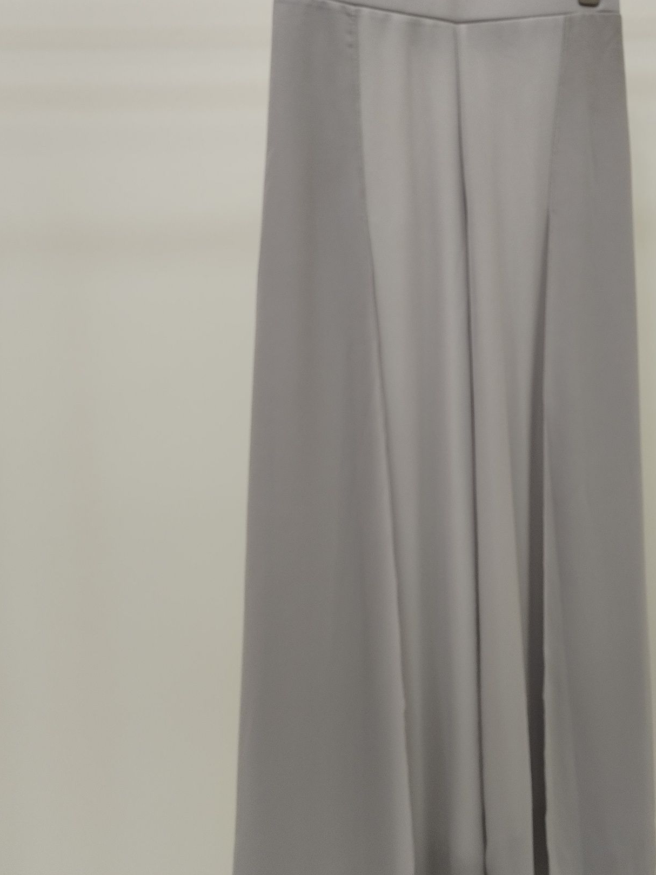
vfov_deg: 43.8
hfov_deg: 33.2
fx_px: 1087
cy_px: 413
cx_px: 459
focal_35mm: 43
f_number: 1.8
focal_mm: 4.75
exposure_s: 1/100
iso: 169
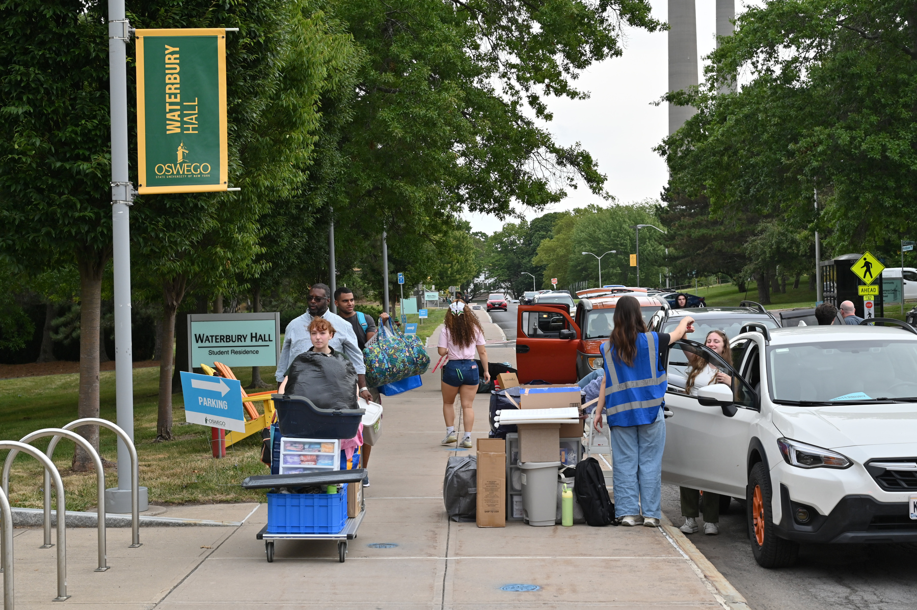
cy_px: 305
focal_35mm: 58
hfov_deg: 34.5
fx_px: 1477
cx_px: 458
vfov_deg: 23.4
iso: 400
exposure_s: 1/640
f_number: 6.3
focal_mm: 58
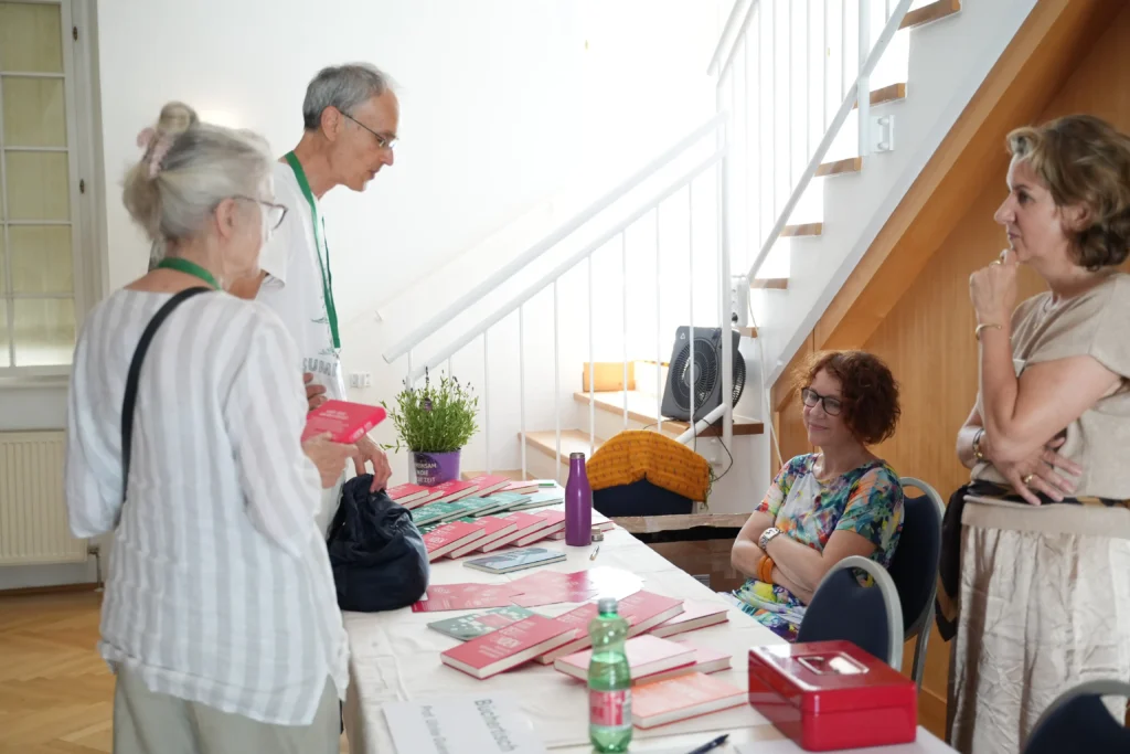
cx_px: 565
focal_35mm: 41
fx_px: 1287
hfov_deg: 47.4
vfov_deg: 32.6
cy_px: 377
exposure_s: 1/200
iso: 2000
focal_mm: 41
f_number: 2.8
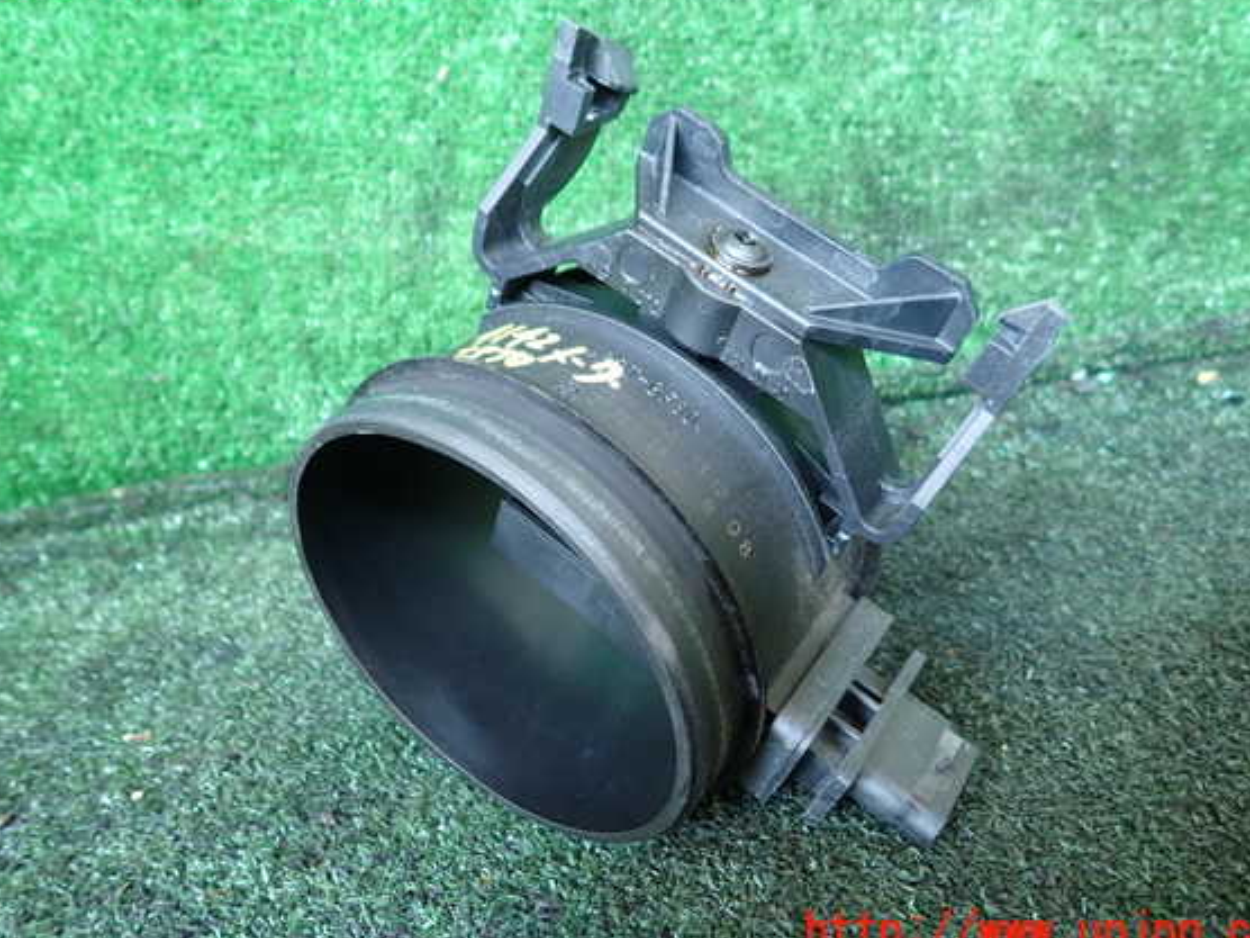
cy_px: 454
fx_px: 975
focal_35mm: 27
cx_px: 638
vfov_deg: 51.3
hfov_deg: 65.3
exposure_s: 1/40
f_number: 2
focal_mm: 4.5
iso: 200
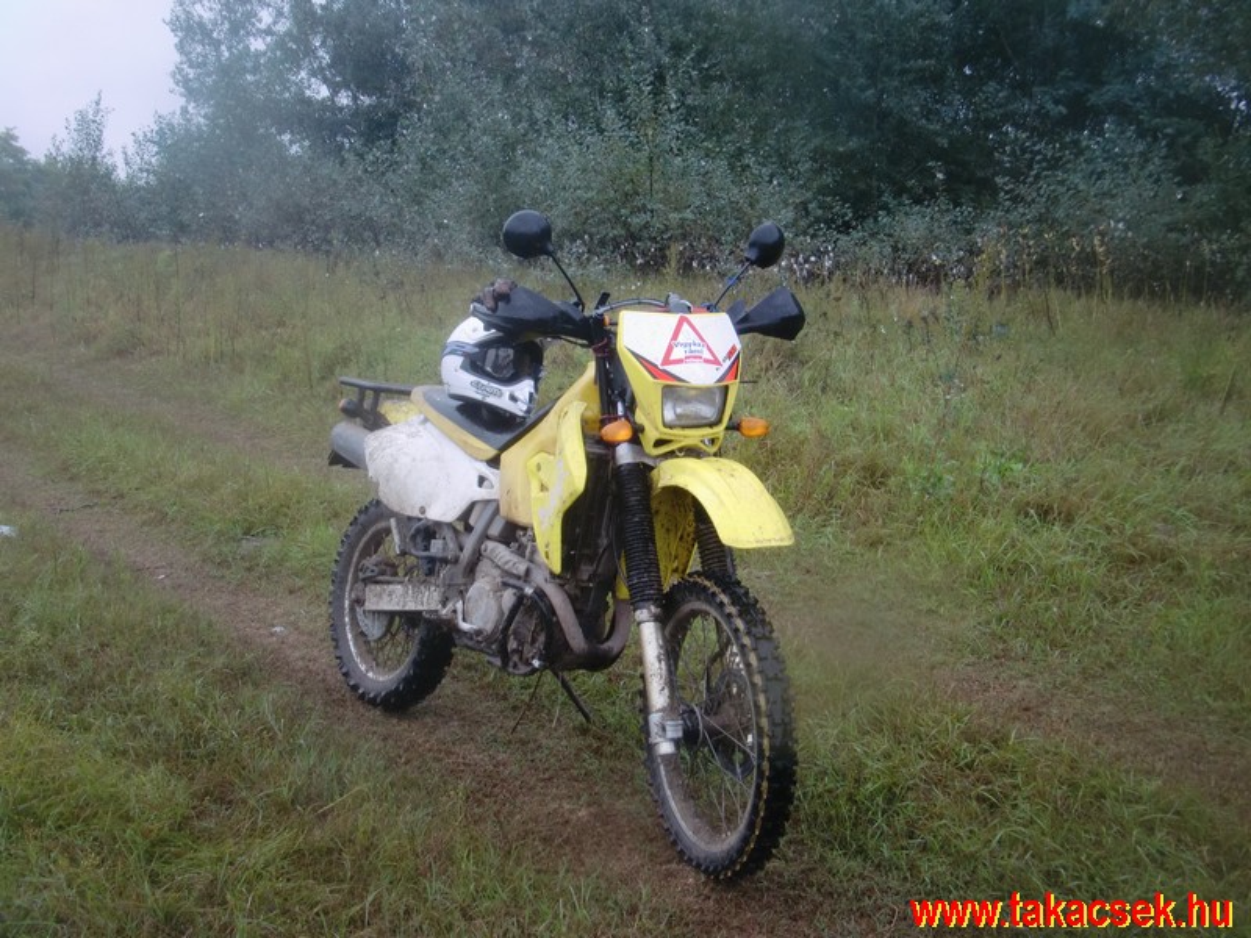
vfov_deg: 37.7
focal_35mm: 38
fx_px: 1373
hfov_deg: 49.0
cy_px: 469
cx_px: 626
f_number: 3.9
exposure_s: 1/60
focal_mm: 6.66
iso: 64
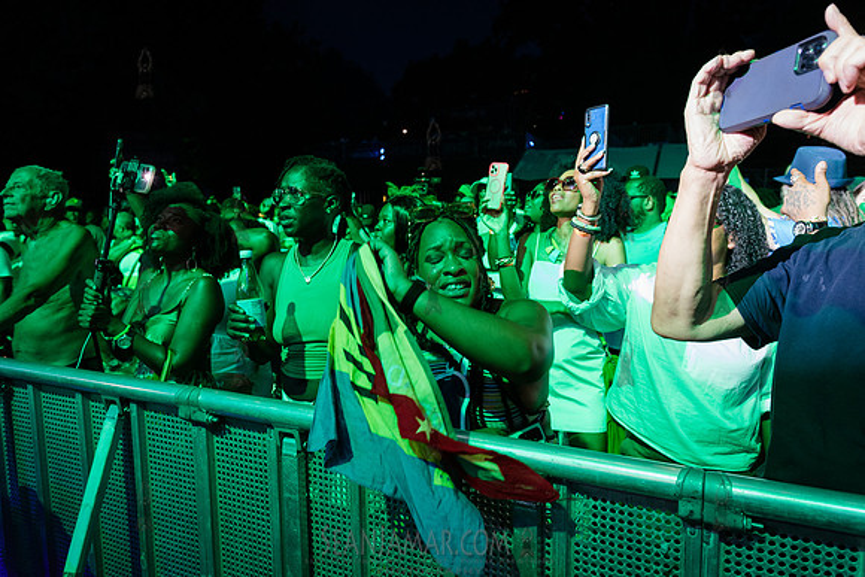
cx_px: 446
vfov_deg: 50.7
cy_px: 289
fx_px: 609
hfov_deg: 70.7
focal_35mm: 25
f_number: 4
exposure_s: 1/160
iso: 3200
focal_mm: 24
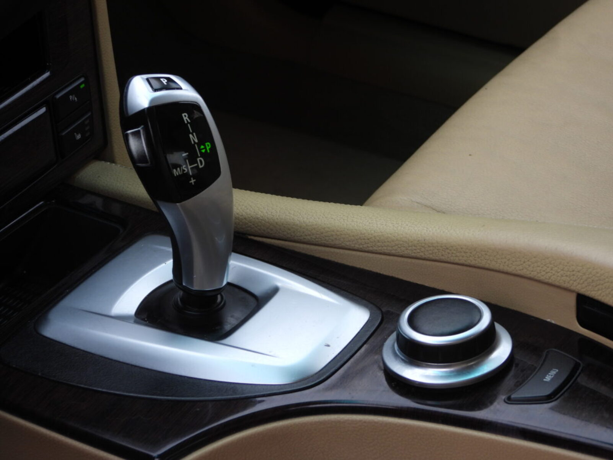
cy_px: 230
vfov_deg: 12.9
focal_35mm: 115
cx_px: 306
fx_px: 2037
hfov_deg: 17.1
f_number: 4
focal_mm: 20.7
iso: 100
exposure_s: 1/80
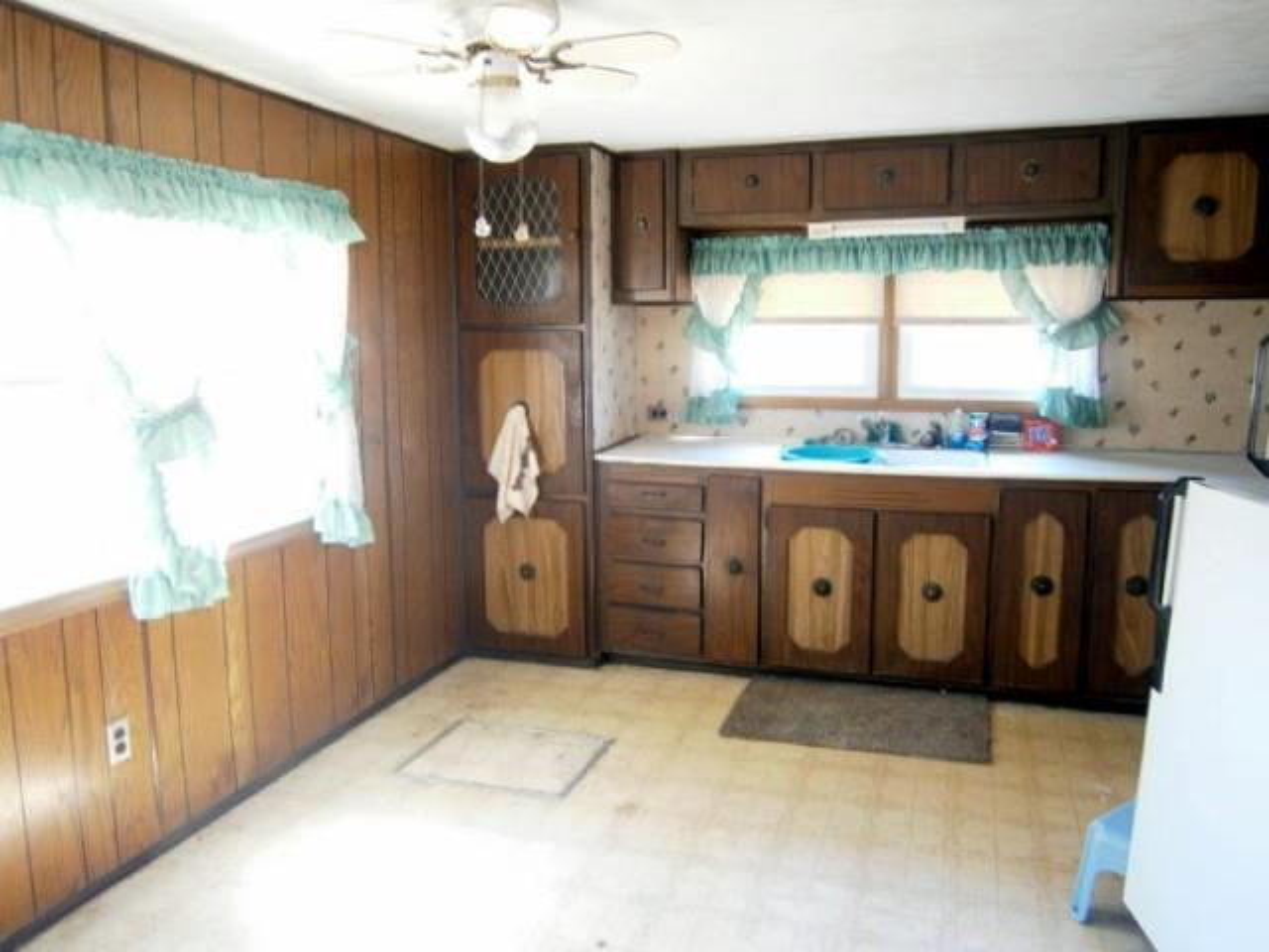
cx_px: 634
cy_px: 476
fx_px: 953
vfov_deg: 53.1
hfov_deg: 67.3
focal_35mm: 26
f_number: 2.8
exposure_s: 1/10
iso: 125
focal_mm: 4.7
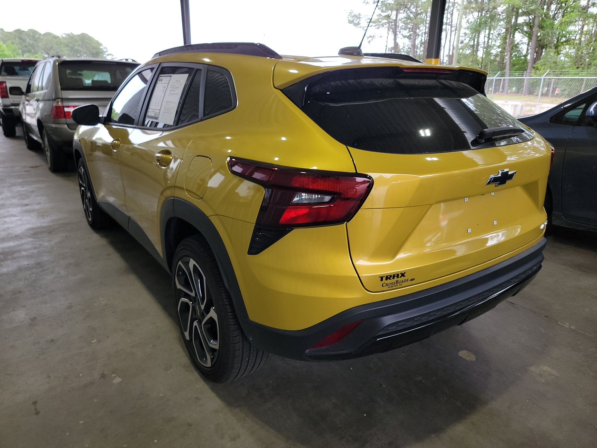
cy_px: 224
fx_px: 414
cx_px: 298
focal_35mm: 24
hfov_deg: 71.6
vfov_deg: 56.8
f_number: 1.8
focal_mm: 6.7
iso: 79
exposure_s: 1/59
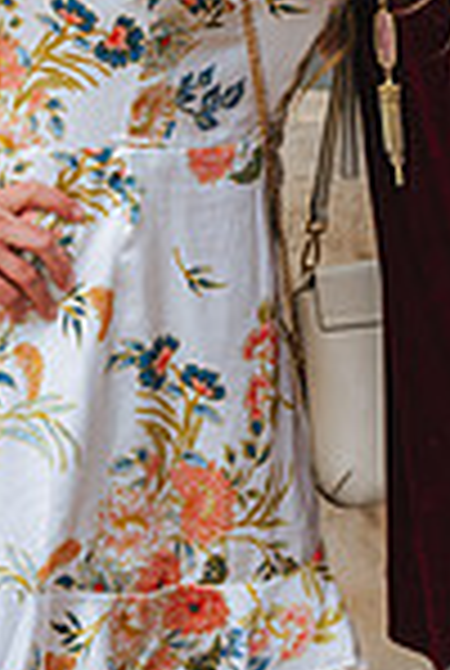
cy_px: -54
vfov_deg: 10.1
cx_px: 378
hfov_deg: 6.8
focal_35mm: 202
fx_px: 3770
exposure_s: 1/400
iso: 200
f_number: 2.8
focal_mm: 45
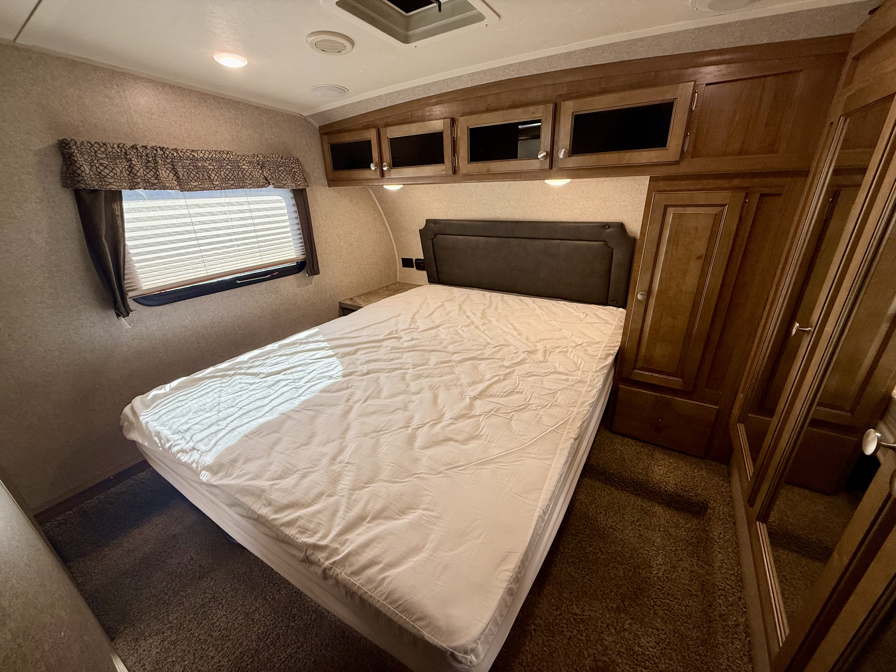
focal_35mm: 14
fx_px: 362
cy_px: 336
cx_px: 448
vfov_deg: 85.7
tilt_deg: -23.1
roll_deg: +1.6
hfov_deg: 102.1
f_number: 2.2
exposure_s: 1/99
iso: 125
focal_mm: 2.22
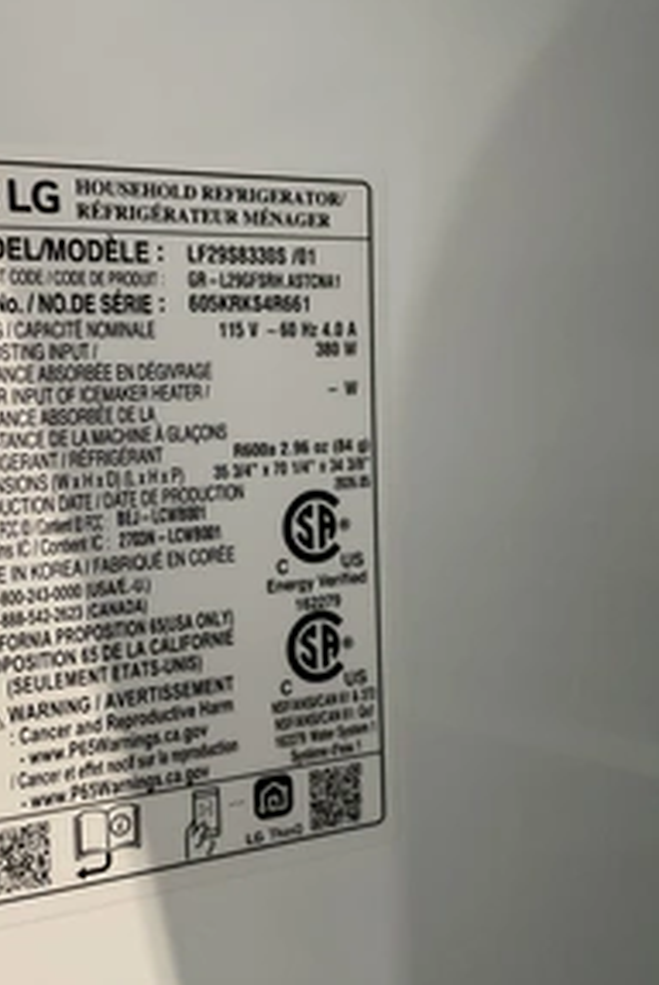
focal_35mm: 42
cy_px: 505
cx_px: 172
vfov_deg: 46.4
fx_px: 1150
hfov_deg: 31.4
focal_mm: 3
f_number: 1.8
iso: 200
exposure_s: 1/60
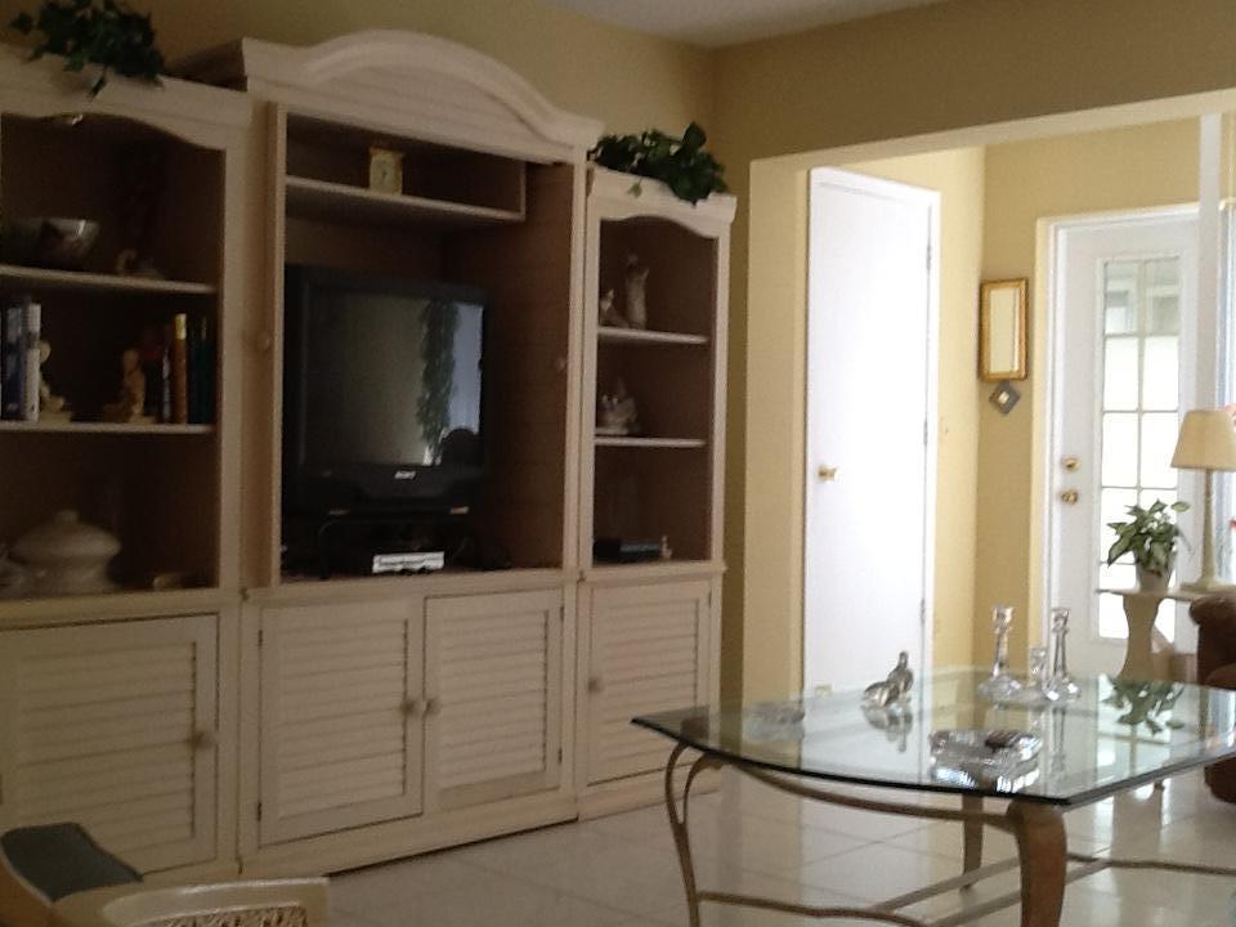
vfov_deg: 32.9
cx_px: 618
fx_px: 1571
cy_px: 464
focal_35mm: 44
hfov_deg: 42.9
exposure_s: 1/33
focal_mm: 2.03
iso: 40
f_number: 2.4
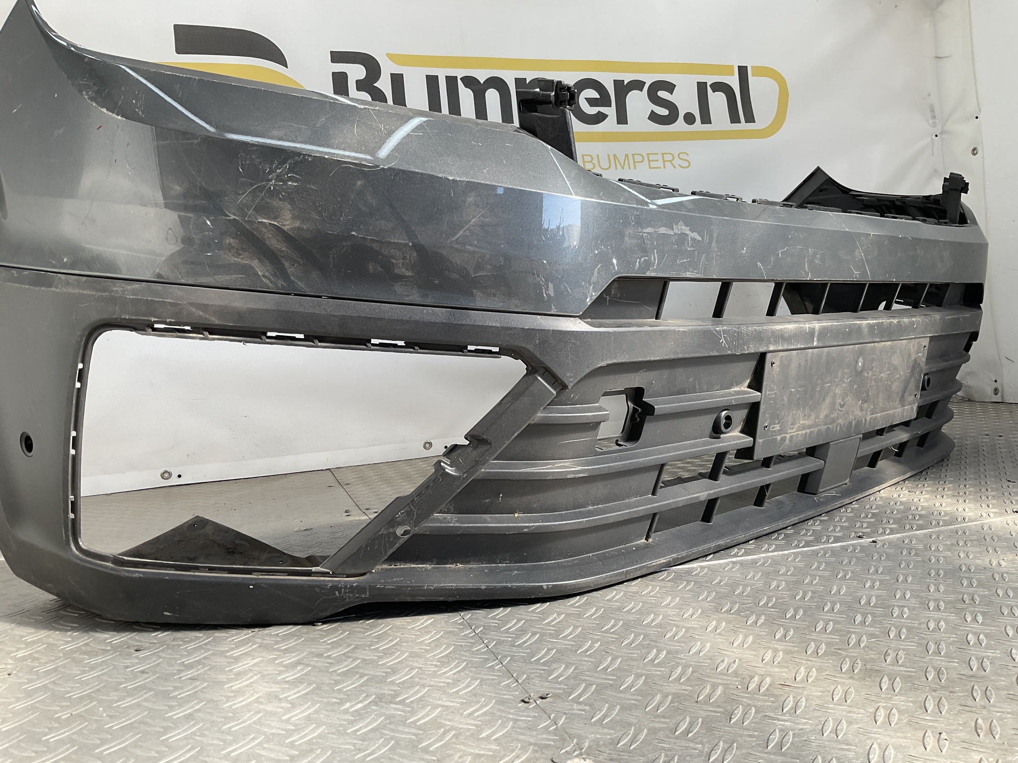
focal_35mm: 29
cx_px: 509
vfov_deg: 48.2
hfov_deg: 61.7
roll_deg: +2.6
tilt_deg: -3.0
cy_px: 382
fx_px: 853
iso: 16
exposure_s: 1/274
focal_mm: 3
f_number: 1.8
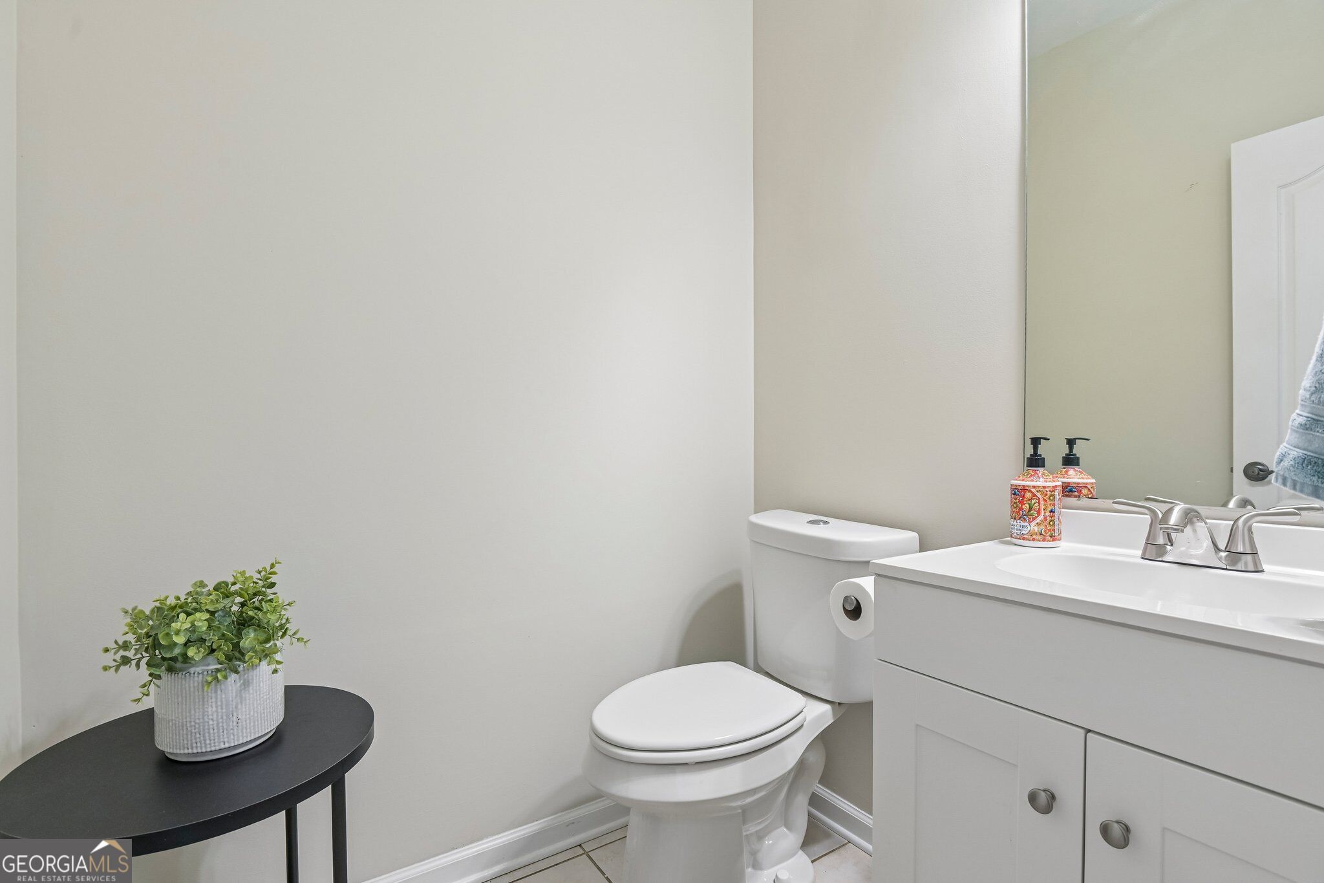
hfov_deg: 96.7
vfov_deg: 73.7
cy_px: 442
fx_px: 588
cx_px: 662
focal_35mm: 16
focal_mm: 16
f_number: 8
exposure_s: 1/15
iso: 400
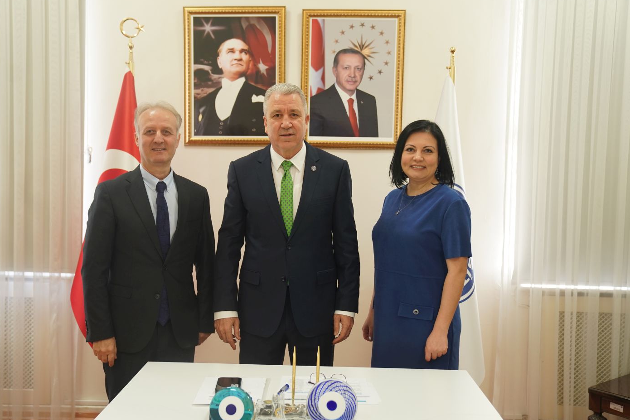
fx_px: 718
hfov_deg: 47.4
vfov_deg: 32.6
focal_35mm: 41
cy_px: 221
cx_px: 291
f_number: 3.2
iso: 1000
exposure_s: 1/100
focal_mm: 38
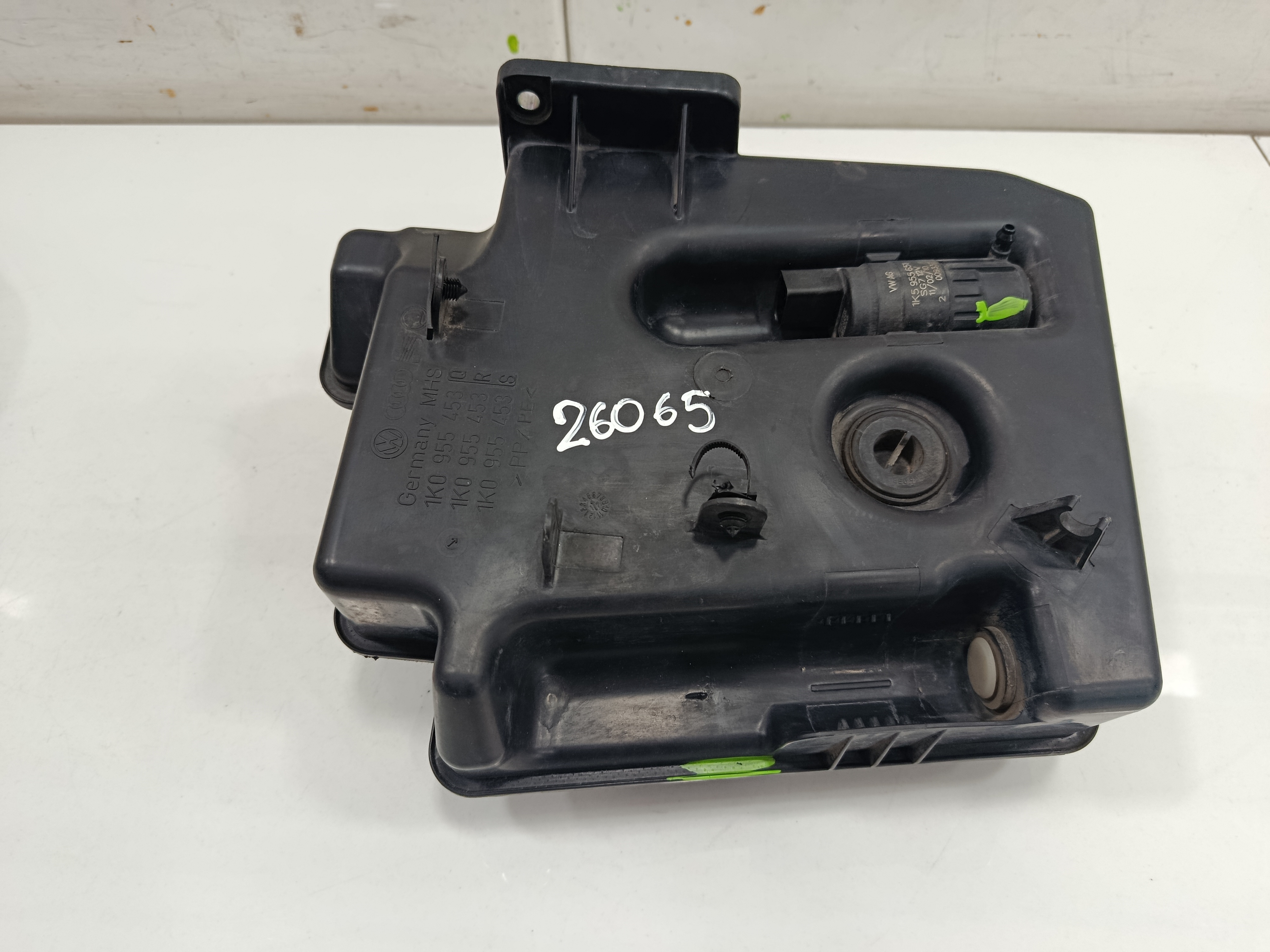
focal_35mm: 24
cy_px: 476
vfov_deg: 56.8
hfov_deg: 71.6
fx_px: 881
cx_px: 635
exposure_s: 1/50
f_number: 1.7
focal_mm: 5.24
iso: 590
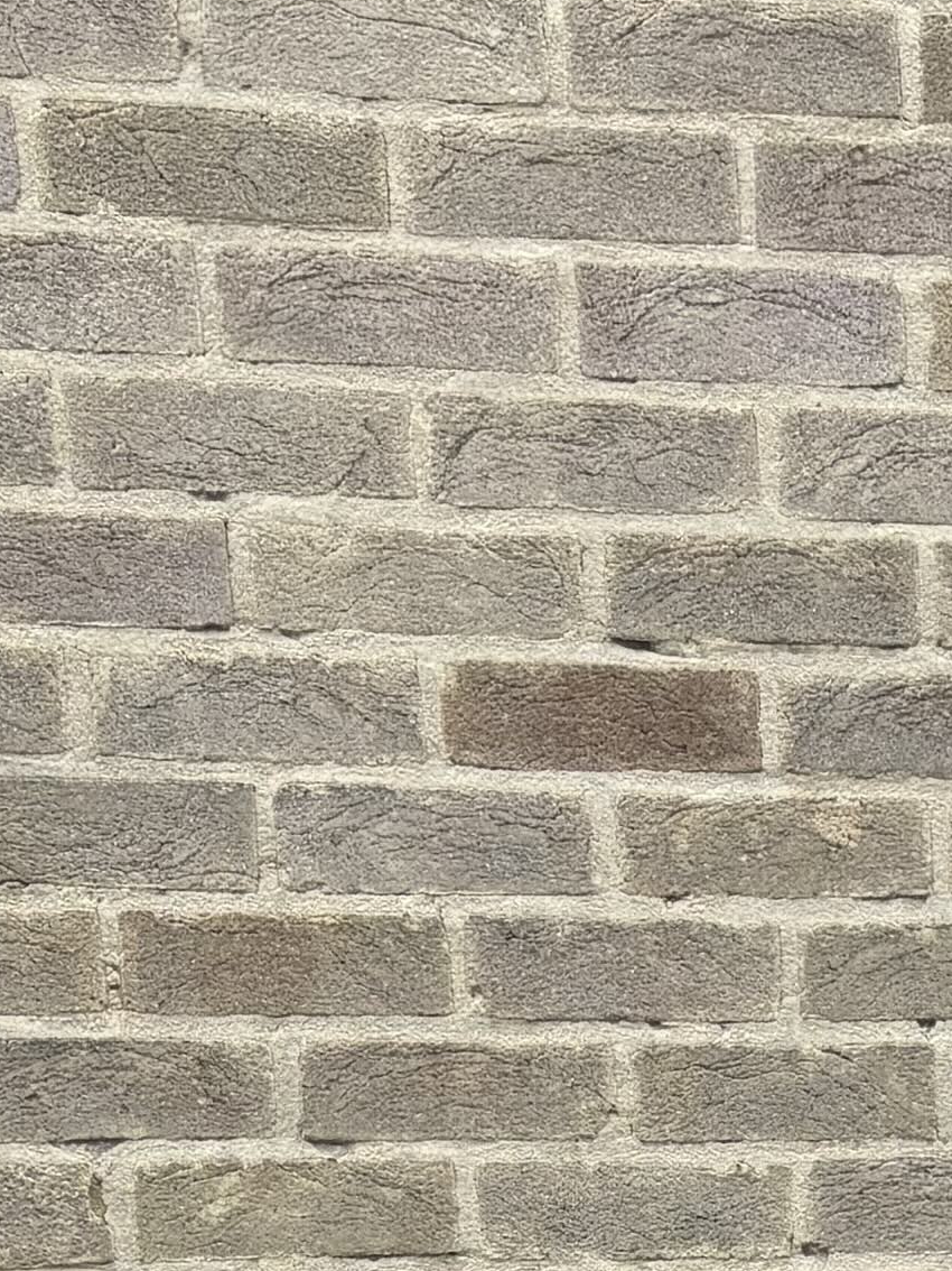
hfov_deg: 11.1
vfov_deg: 12.2
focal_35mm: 131
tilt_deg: -18.0
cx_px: 1169
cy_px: 3005
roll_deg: +1.2
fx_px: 4805
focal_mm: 5.96
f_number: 1.6
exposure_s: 1/195
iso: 40
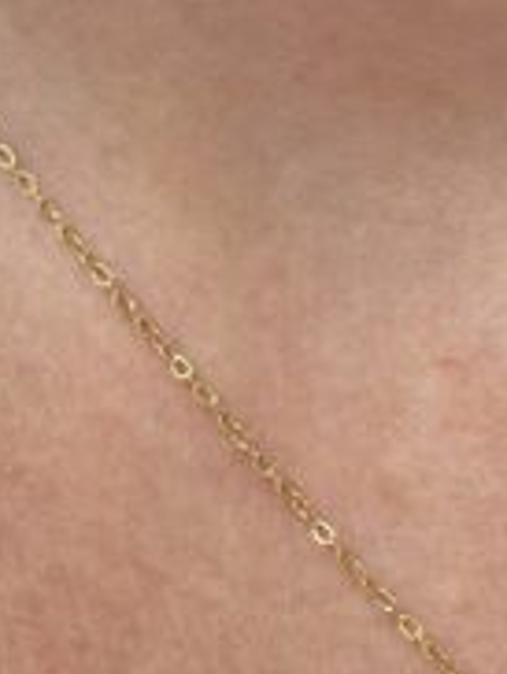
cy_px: 437
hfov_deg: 6.5
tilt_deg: -13.2
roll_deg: -0.7
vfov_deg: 8.7
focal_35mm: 228
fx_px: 4442
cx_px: 500
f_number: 1.6
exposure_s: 1/50
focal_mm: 5.96
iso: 64
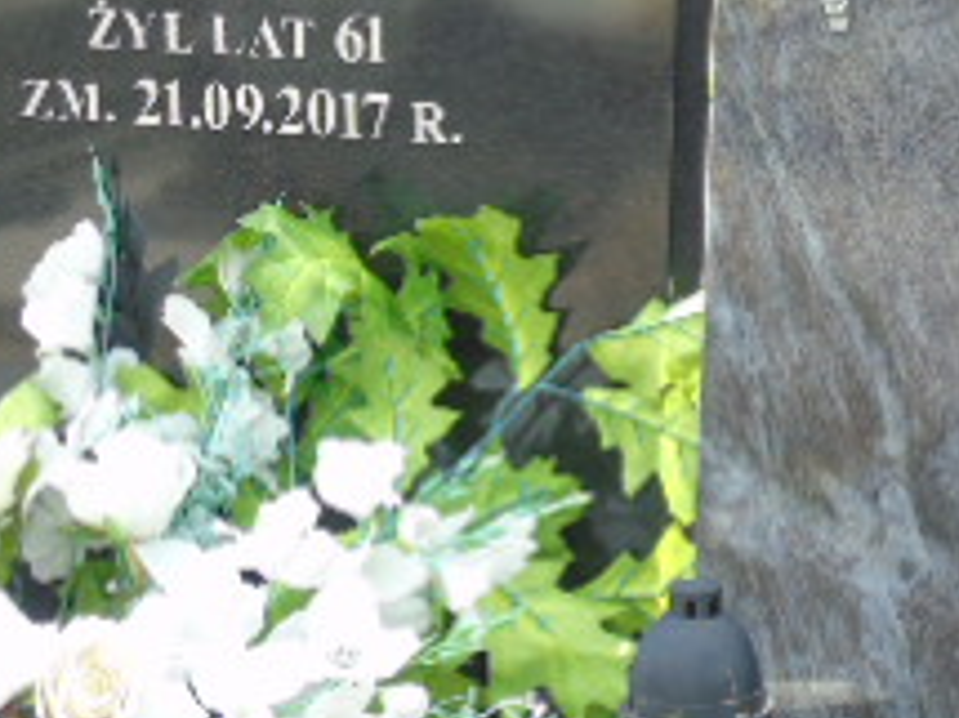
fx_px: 3793
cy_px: 205
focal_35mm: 137
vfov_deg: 10.8
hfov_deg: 14.3
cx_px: 861
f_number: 4.1
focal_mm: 8.2
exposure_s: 1/100
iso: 80
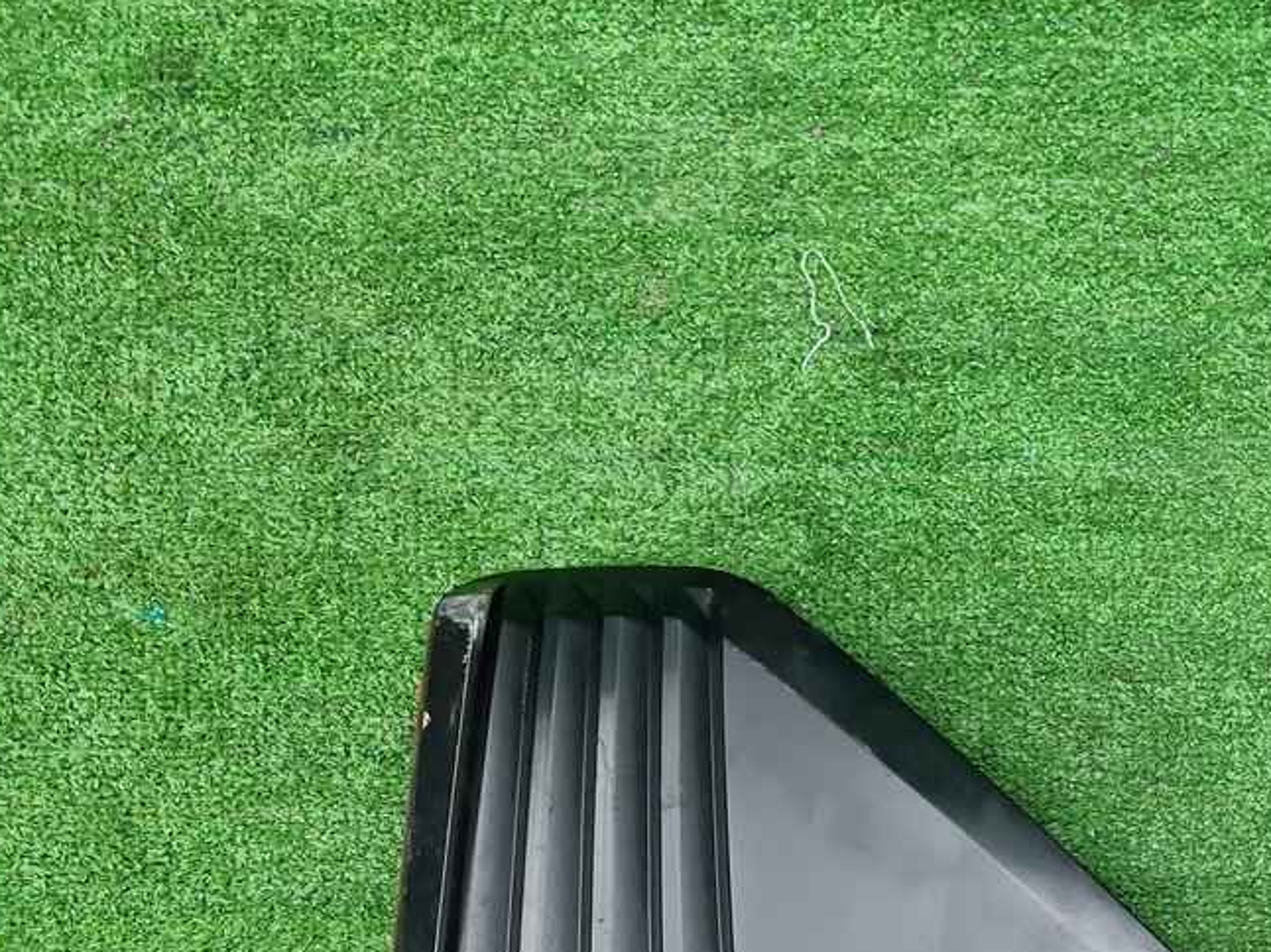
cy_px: 958
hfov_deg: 29.9
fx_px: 2129
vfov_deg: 24.1
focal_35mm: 58
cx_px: 1391
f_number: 1.8
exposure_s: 1/50
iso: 243
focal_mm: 5.4
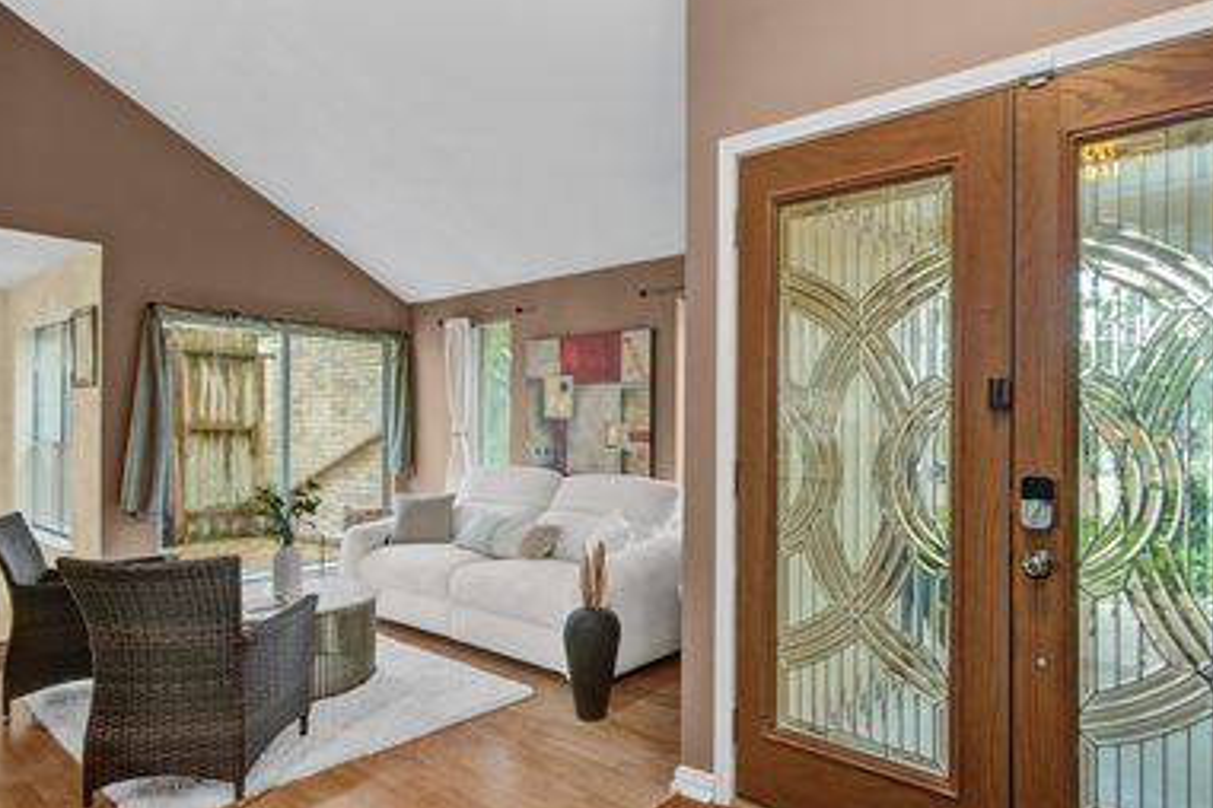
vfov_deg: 59.5
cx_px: 707
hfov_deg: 80.6
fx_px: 708
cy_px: 428
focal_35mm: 21
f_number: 8
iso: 500
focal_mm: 16
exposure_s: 1/2.5
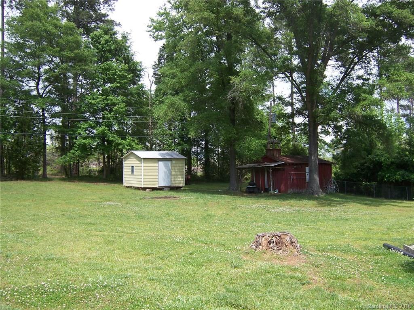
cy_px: 155
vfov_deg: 42.9
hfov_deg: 55.4
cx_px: 207
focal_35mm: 33
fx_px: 395
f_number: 3.4
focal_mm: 5.5
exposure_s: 1/500
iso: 80
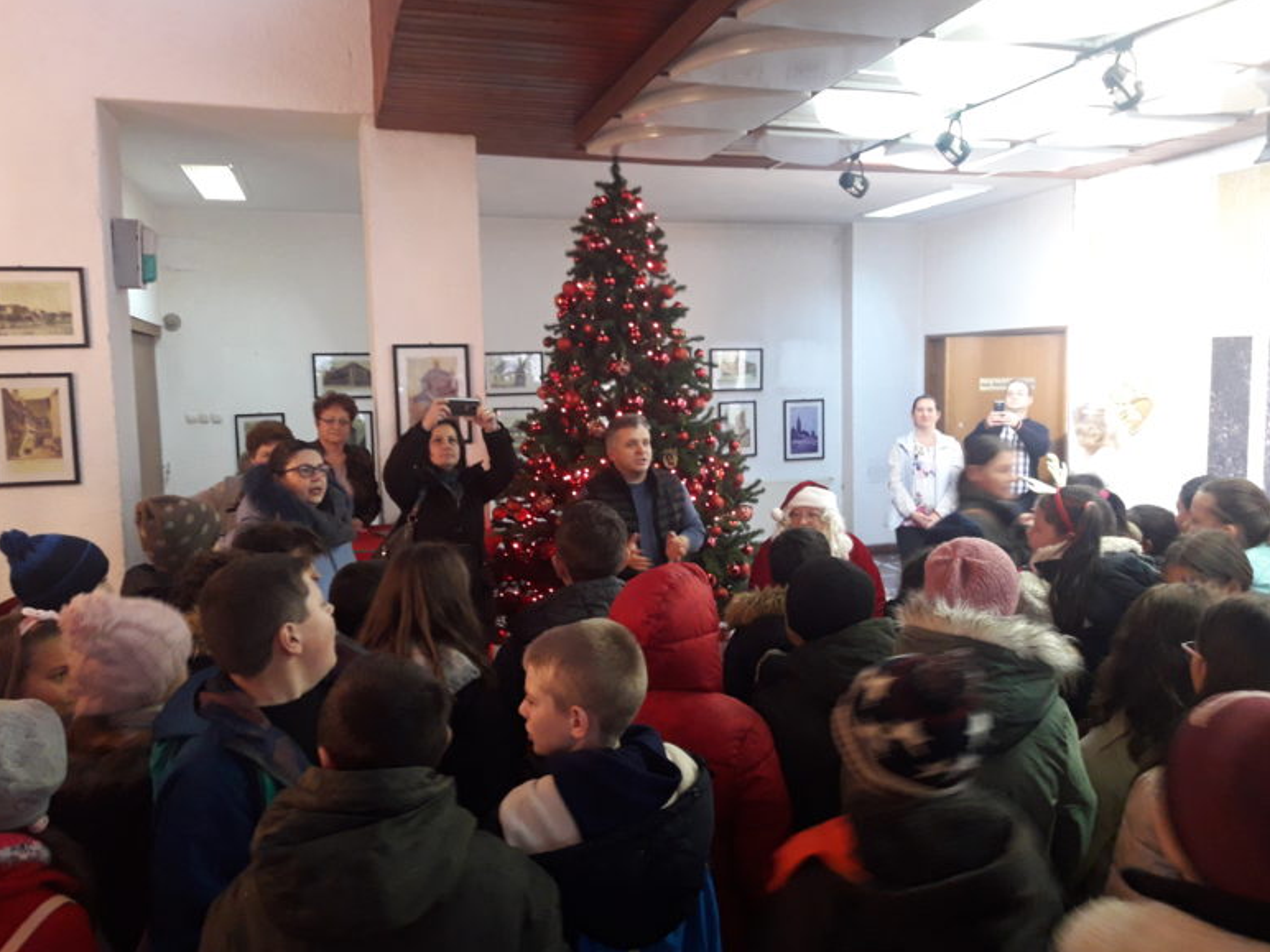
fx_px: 1064
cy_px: 475
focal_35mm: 29
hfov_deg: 61.7
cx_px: 642
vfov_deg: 48.2
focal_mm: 3.7
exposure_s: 1/17
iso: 200
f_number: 1.9
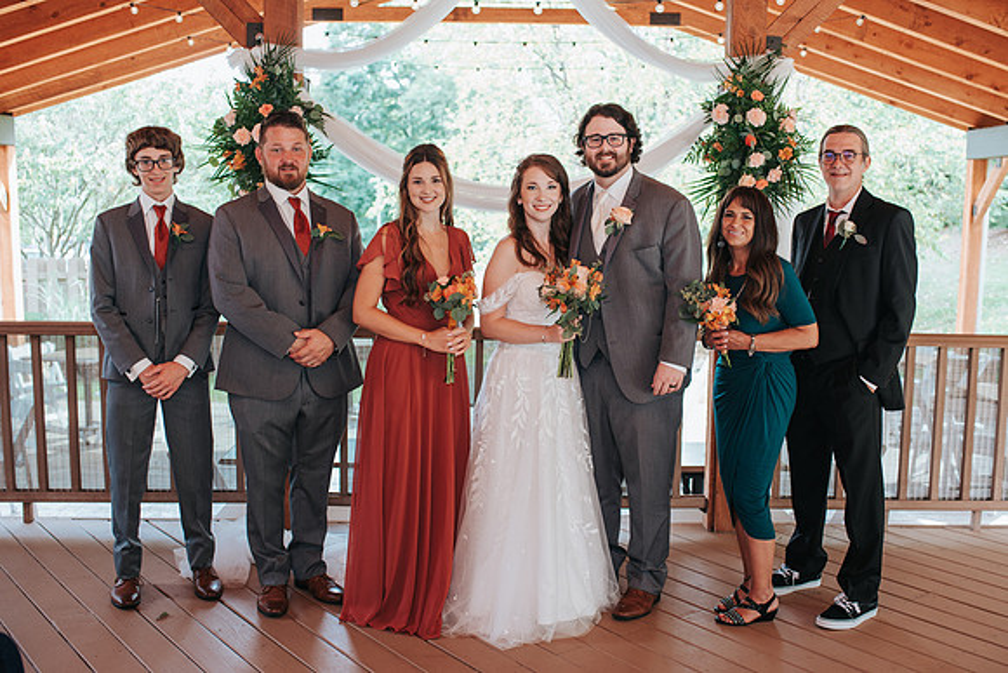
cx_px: 512
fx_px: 1093
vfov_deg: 34.2
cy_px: 345
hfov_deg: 49.5
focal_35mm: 39
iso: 360
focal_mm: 35
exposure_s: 1/200
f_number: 3.2
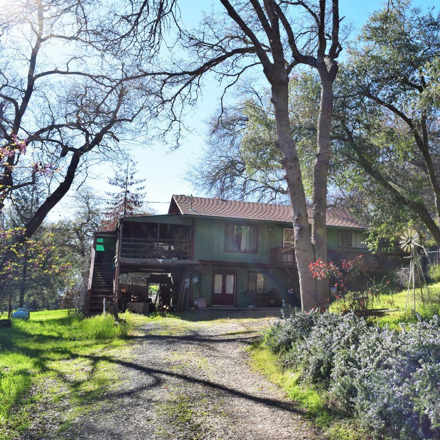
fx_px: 503
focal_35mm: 35
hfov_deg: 46.2
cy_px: 222
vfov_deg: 47.2
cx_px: 304
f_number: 10
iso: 400
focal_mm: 18
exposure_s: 1/320
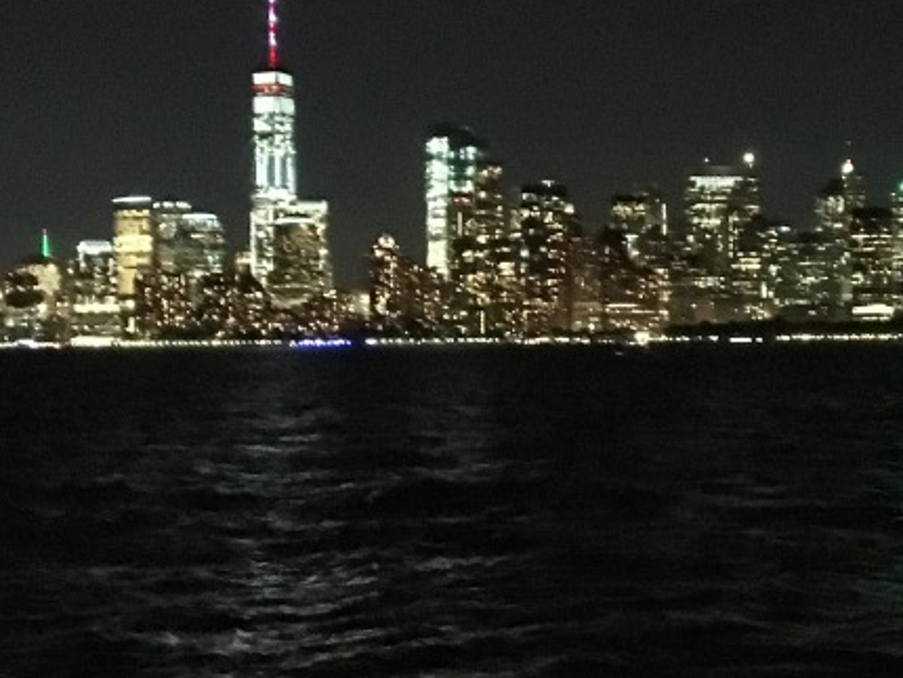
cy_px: 340
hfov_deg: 28.1
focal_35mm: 69
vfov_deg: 21.3
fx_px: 1801
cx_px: 552
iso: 2000
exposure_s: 1/15
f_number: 2.2
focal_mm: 4.15
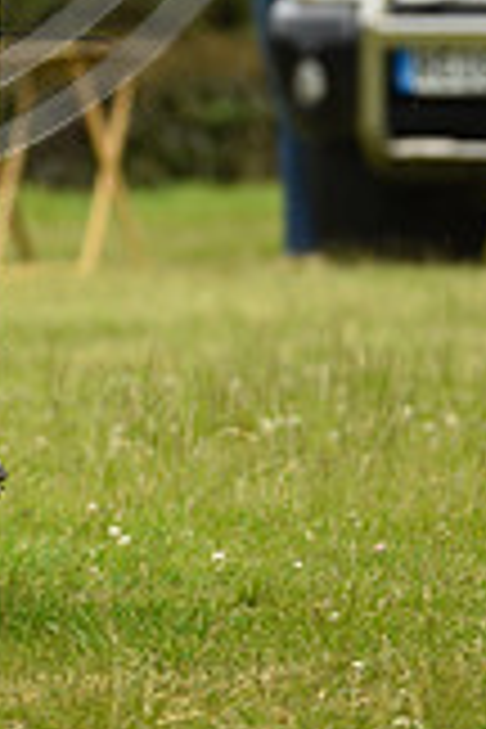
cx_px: -306
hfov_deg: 1.3
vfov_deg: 2.0
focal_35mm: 1037
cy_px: -454
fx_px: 20998
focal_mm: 290
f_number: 5.6
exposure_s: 1/1250
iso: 640
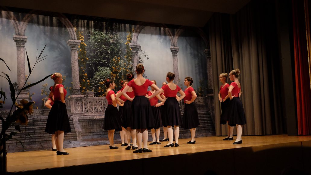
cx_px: 154
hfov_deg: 42.1
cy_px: 94
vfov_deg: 24.4
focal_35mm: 49
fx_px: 404
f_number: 7.1
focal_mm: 30.9
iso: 4000
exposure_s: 1/125
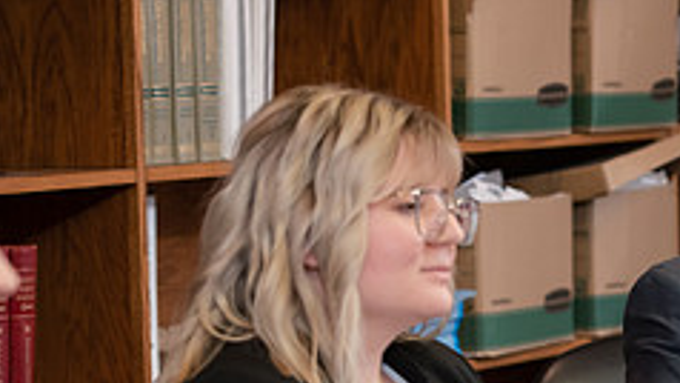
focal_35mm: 204
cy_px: 344
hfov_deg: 10.5
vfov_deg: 5.9
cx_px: 620
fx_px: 3679
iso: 1000
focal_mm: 80
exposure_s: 1/125
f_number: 3.5
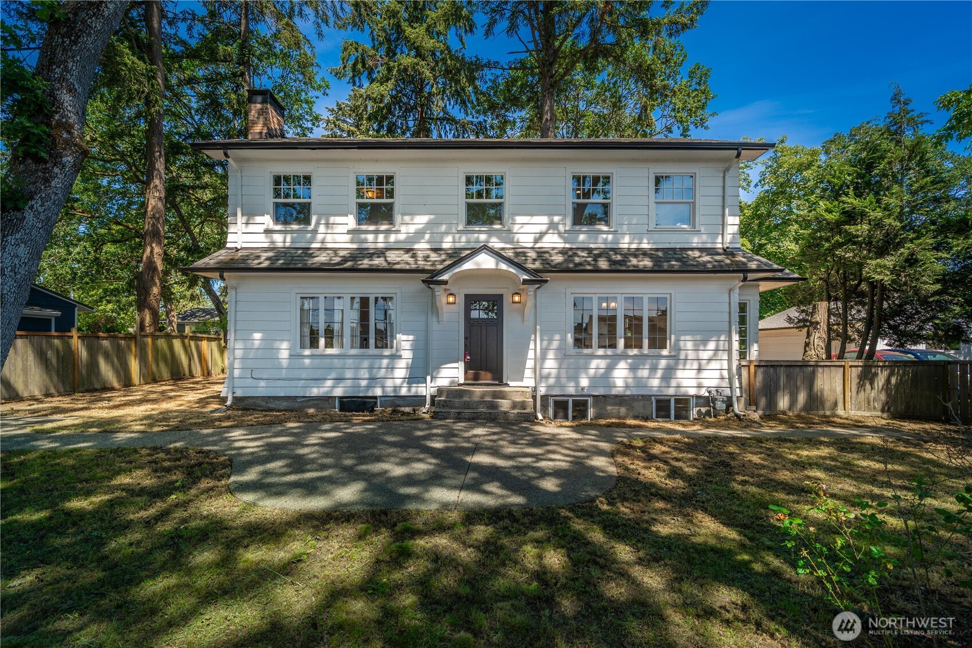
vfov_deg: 77.3
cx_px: 486
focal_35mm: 15
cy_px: 324
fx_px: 405
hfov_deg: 100.4
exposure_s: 1/160
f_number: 7.1
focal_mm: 15
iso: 100
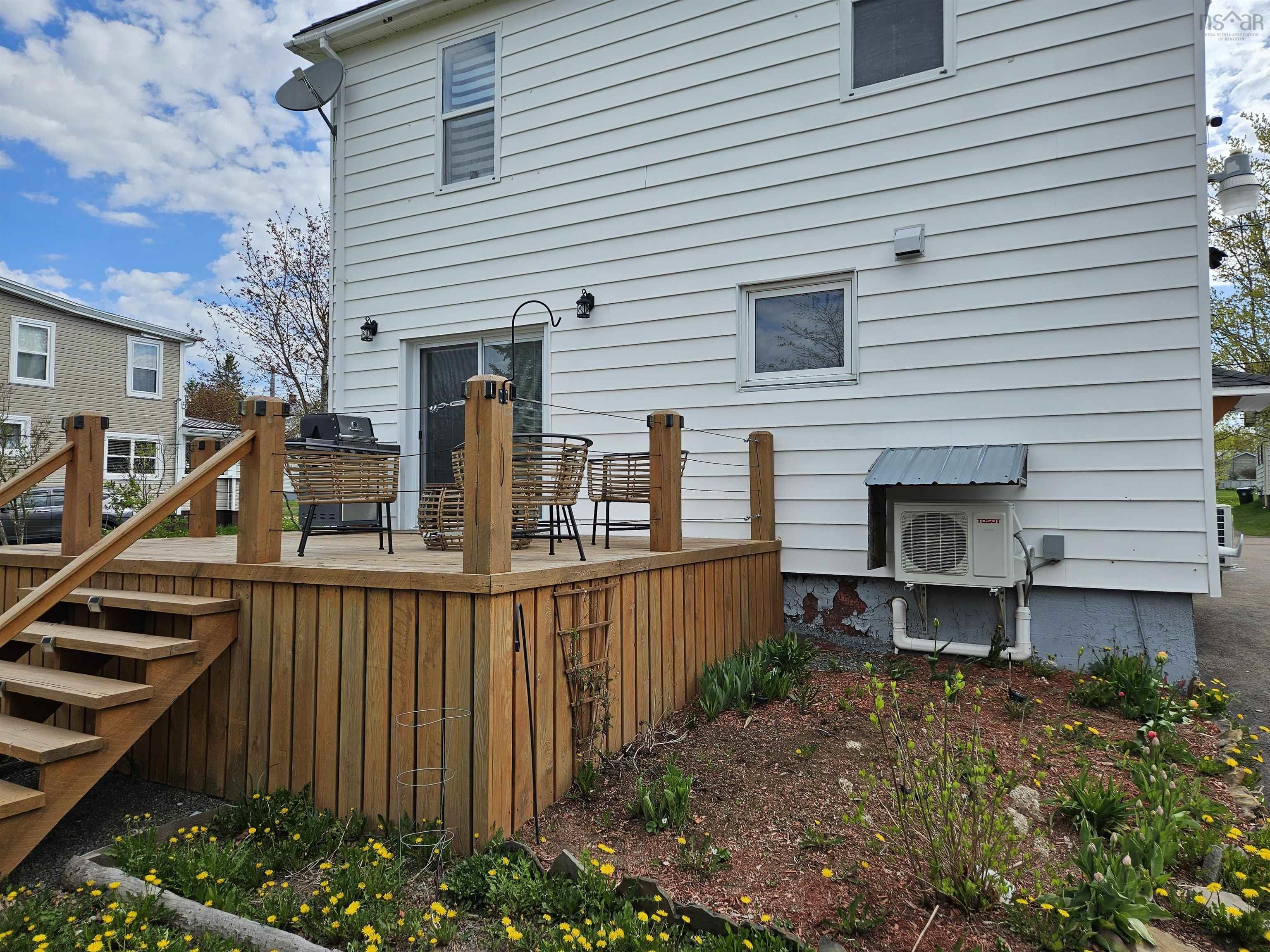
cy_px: 476
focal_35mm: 23
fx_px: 844
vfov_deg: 58.9
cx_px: 635
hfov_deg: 73.9
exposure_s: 1/1517
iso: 25
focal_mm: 5.4
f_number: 1.8
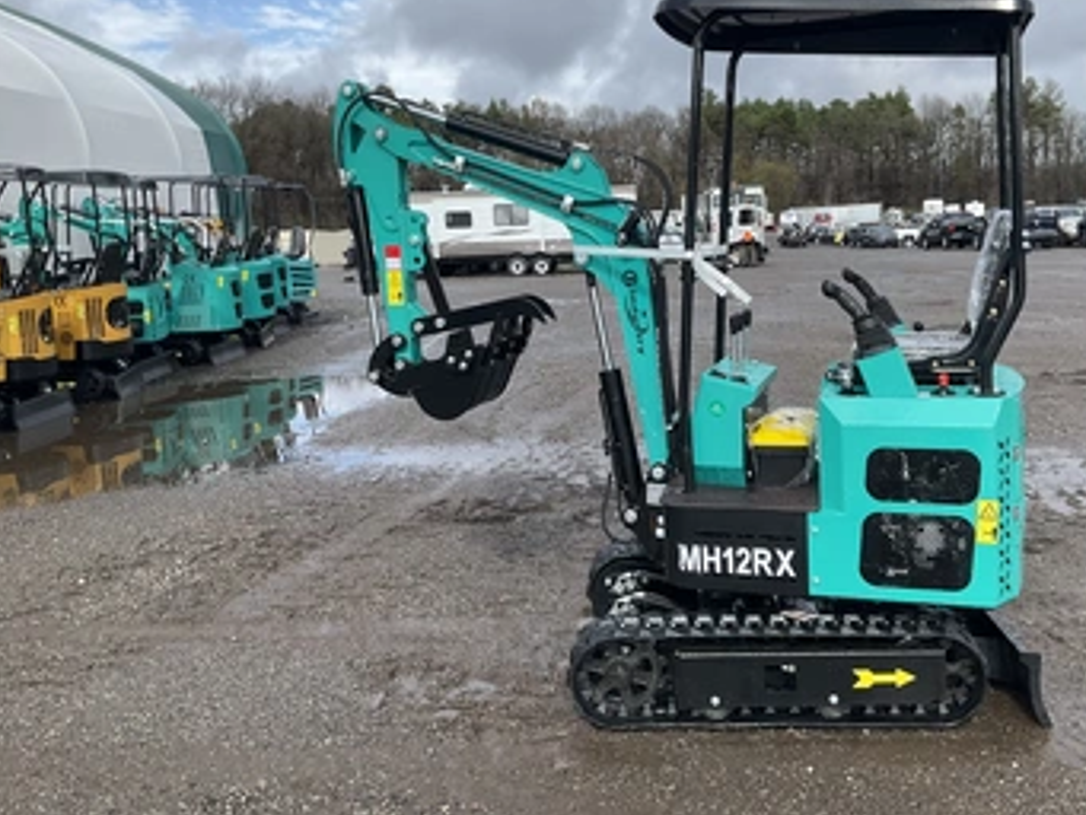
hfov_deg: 53.7
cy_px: 353
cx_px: 624
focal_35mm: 34
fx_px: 1067
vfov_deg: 41.7
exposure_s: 1/1250
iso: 25
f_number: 1.8
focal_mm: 3
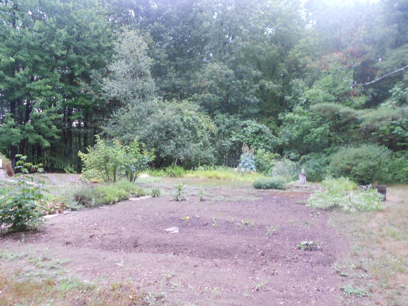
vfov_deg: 53.1
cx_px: 204
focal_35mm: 26
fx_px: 306
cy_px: 153
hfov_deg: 67.3
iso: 80
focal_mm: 4.6
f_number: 3.2
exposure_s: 1/60
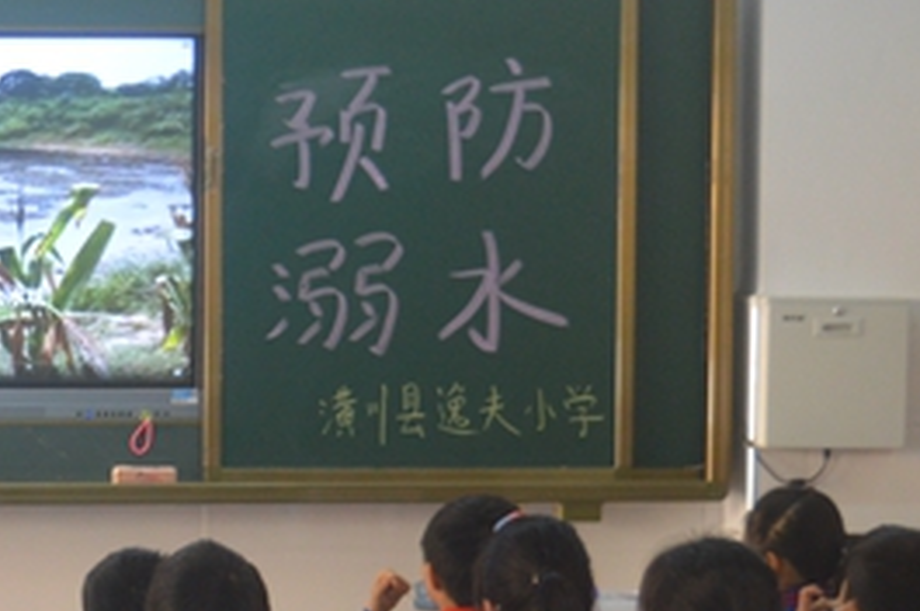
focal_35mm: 132
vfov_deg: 10.3
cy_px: 557
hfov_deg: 15.3
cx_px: -31
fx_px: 3357
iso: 720
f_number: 4.2
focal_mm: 29
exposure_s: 1/60
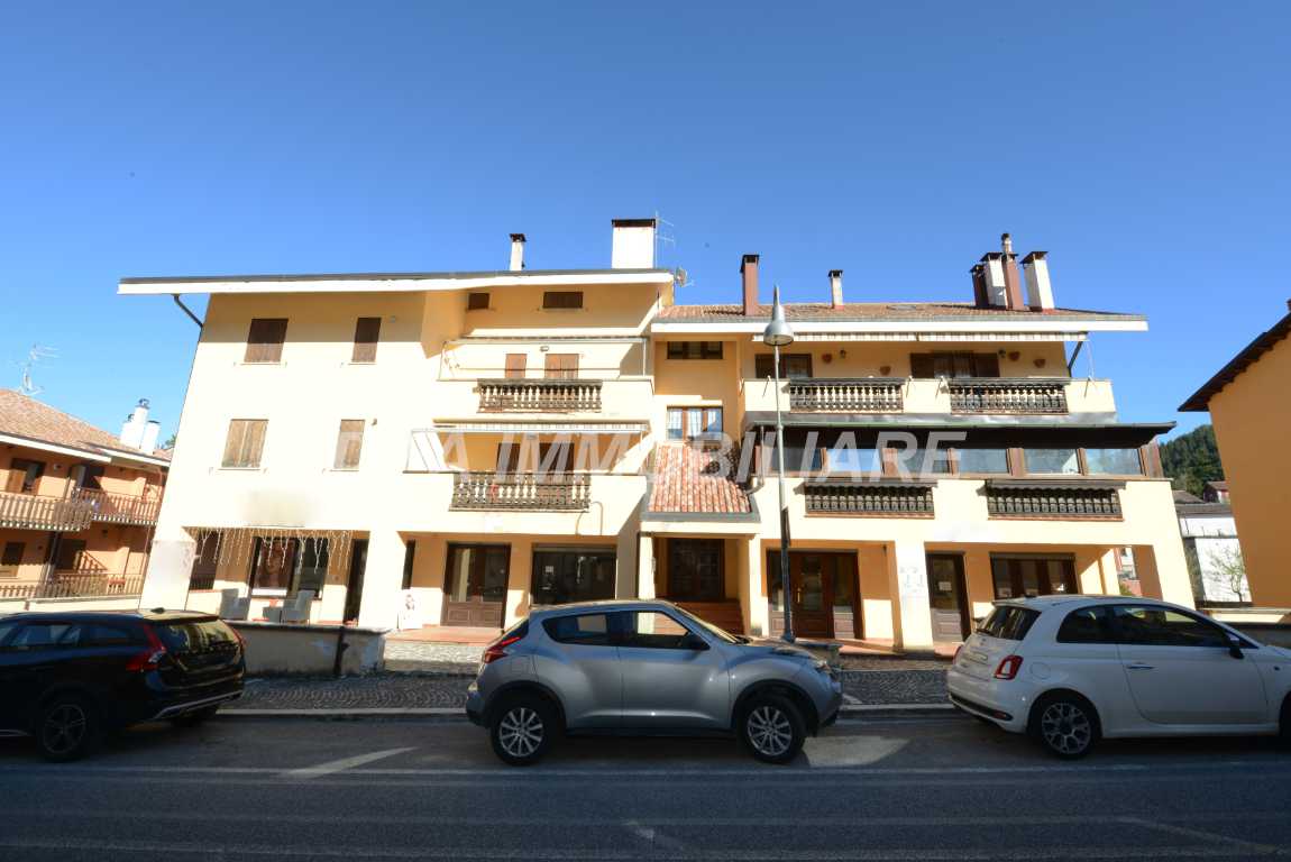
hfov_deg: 96.7
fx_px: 574
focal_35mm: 16
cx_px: 646
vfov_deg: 73.8
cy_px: 431
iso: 400
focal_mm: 16
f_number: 22
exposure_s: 1/60
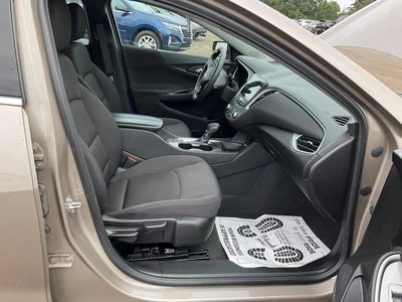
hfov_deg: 61.7
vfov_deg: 48.2
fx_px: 337
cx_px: 201
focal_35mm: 29
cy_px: 151
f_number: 1.8
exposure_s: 1/225
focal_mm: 3
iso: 25
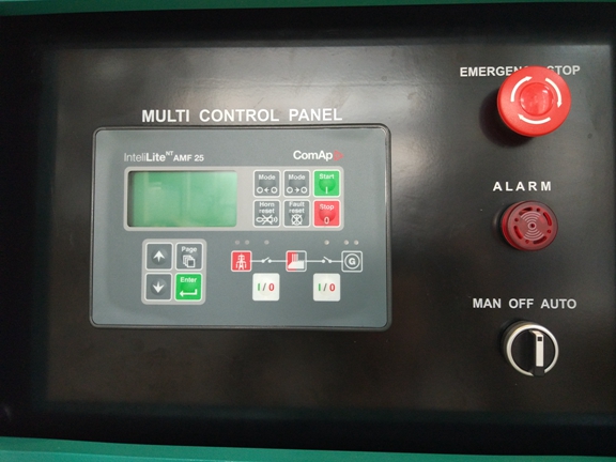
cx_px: 308
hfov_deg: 63.4
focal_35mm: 28
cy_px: 231
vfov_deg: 49.7
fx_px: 498
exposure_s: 1/20
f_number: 2
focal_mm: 4.26
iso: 469
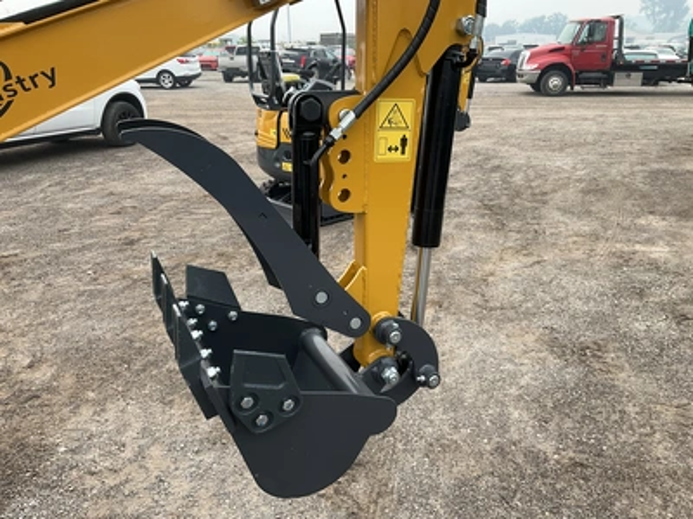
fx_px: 581
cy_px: 260
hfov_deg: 61.7
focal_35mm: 29
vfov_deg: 48.2
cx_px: 346
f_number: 1.8
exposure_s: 1/122
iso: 25
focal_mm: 3
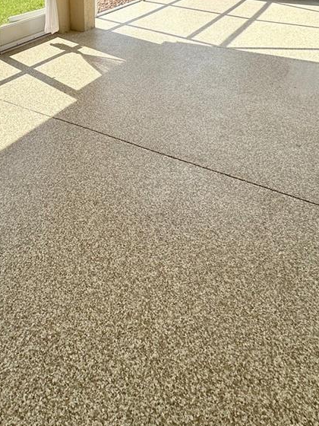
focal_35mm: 30
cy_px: 27
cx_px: 79
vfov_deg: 51.4
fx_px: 369
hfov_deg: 45.2
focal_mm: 2.22
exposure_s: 1/1147
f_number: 2.2
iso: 40
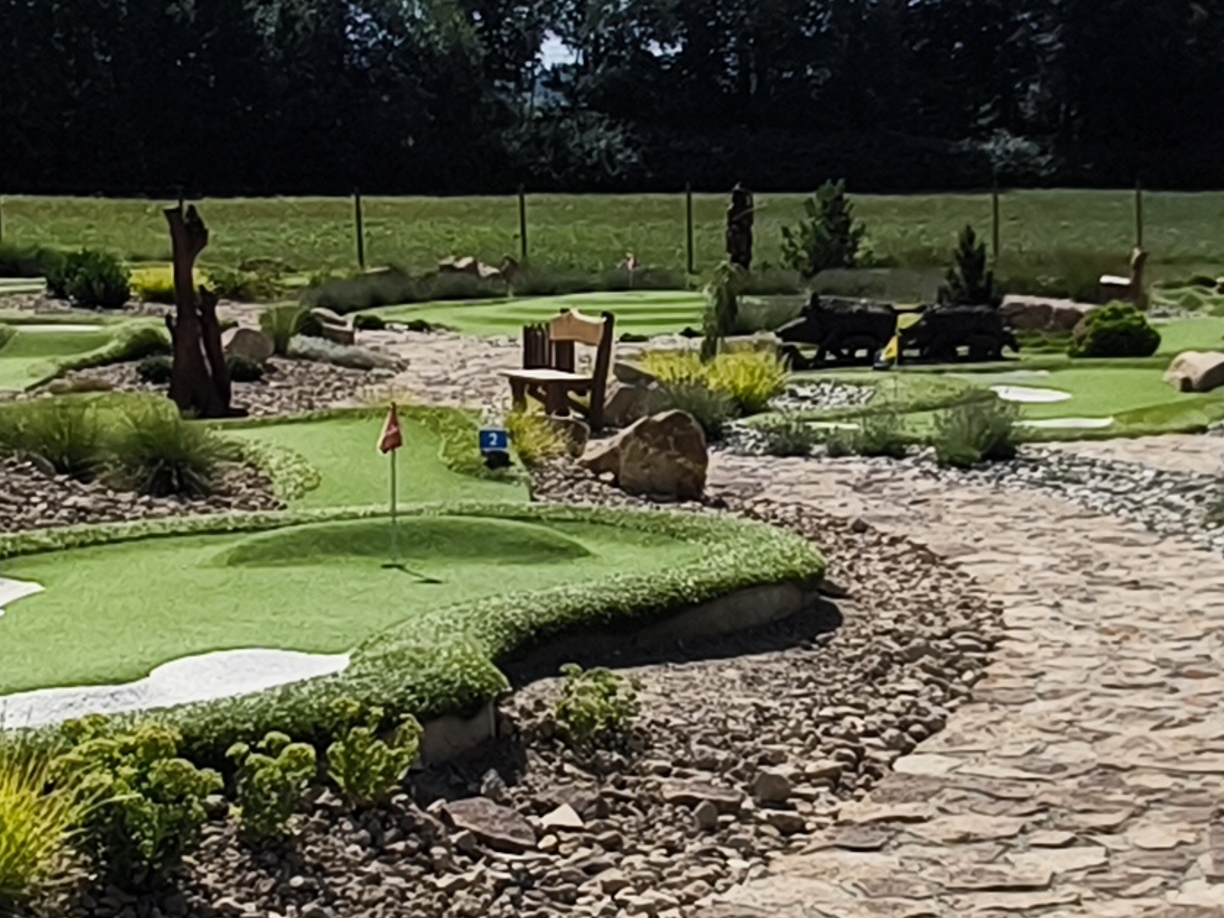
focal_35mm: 86
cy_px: 424
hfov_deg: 22.7
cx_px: 762
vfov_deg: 17.2
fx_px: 3041
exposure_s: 1/3012
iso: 50
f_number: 2.2
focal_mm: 1.91
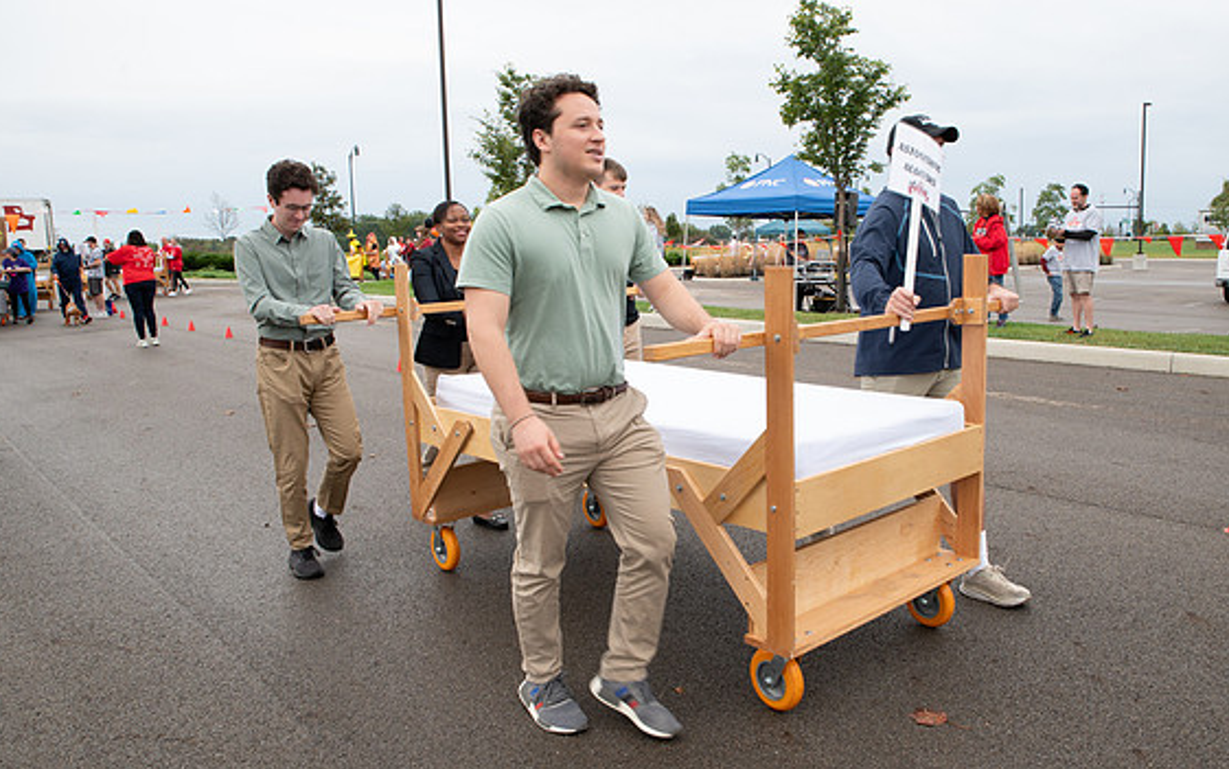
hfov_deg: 64.4
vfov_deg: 43.2
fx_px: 972
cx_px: 697
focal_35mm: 29
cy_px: 401
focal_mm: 24
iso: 640
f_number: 10
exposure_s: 1/200
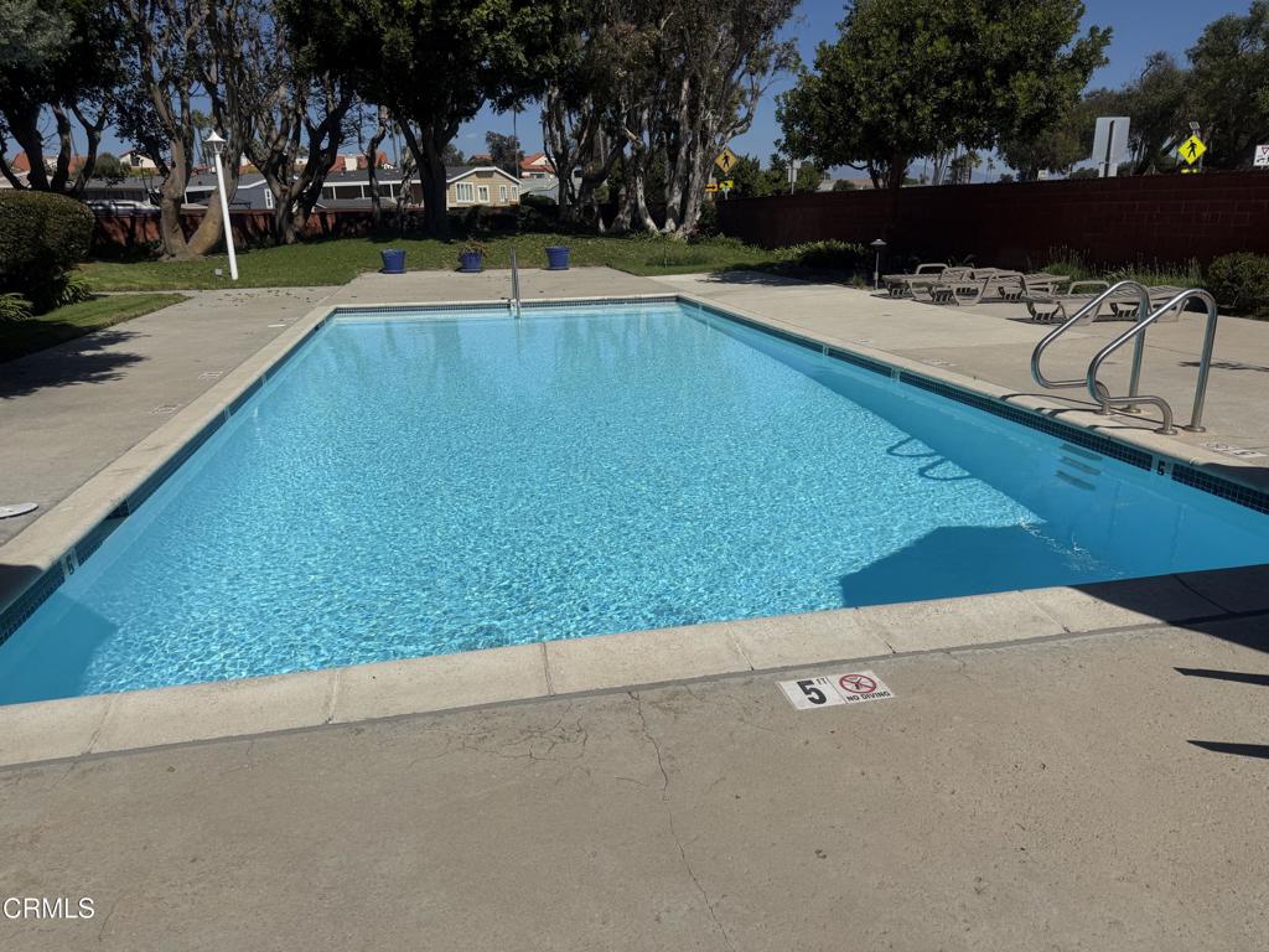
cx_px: 634
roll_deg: +1.4
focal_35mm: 24
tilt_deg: -16.7
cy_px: 476
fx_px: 880
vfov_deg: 56.8
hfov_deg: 71.6
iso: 80
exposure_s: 1/14286
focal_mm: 6.76
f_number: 1.78
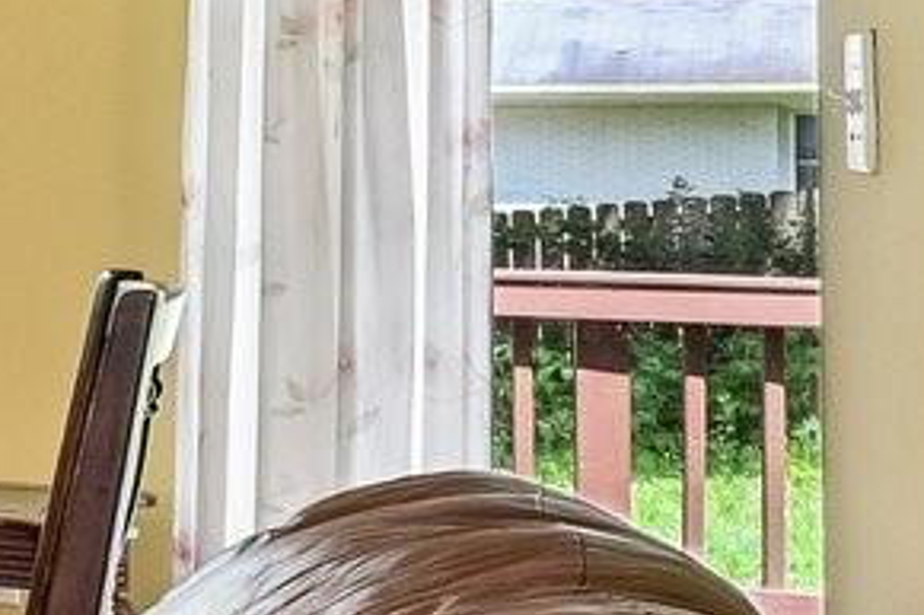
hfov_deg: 10.0
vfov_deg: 13.8
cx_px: -2192
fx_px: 2539
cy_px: 151
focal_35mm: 99
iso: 320
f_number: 8
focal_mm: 14
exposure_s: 1/15
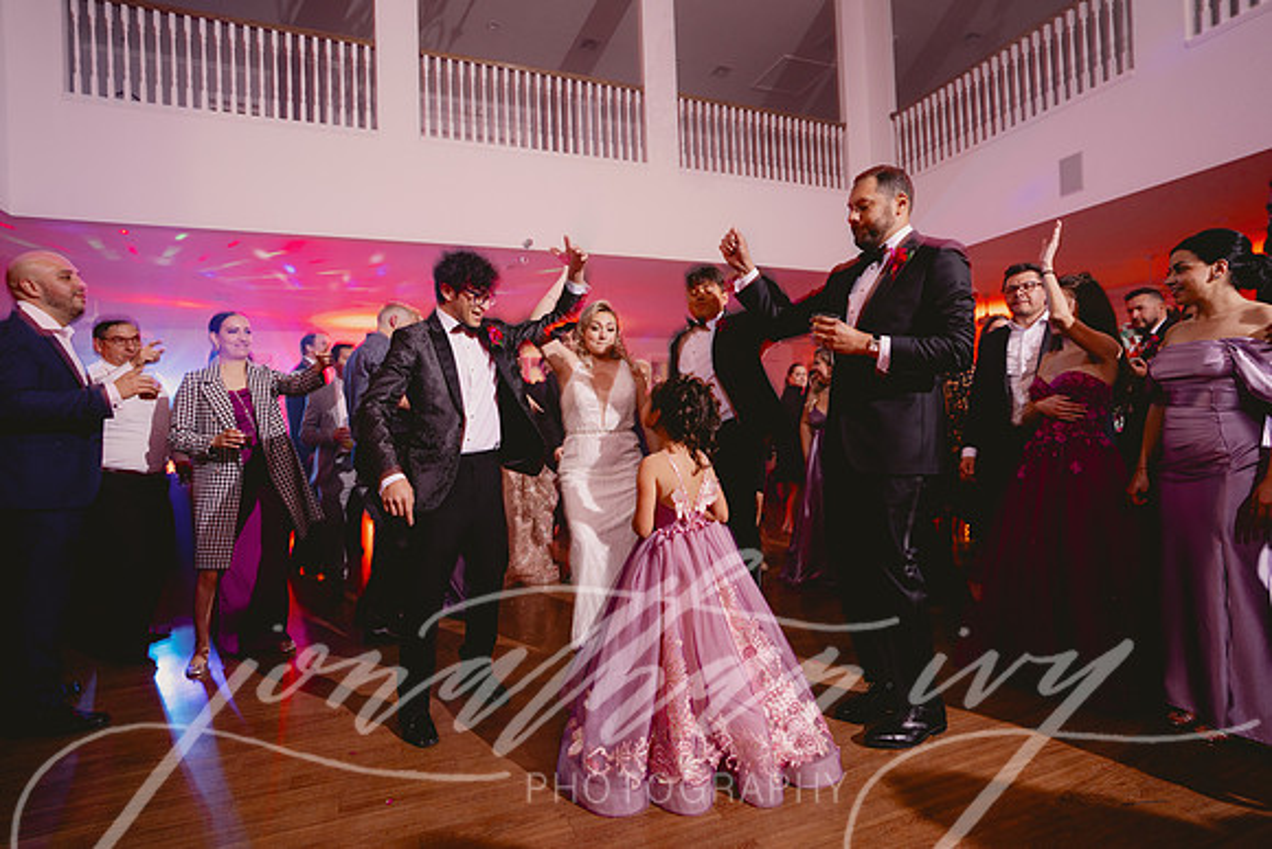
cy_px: 424
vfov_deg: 67.4
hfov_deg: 90.0
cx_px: 636
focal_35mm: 18
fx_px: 636
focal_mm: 18
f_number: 3.5
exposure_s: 1/15
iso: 500
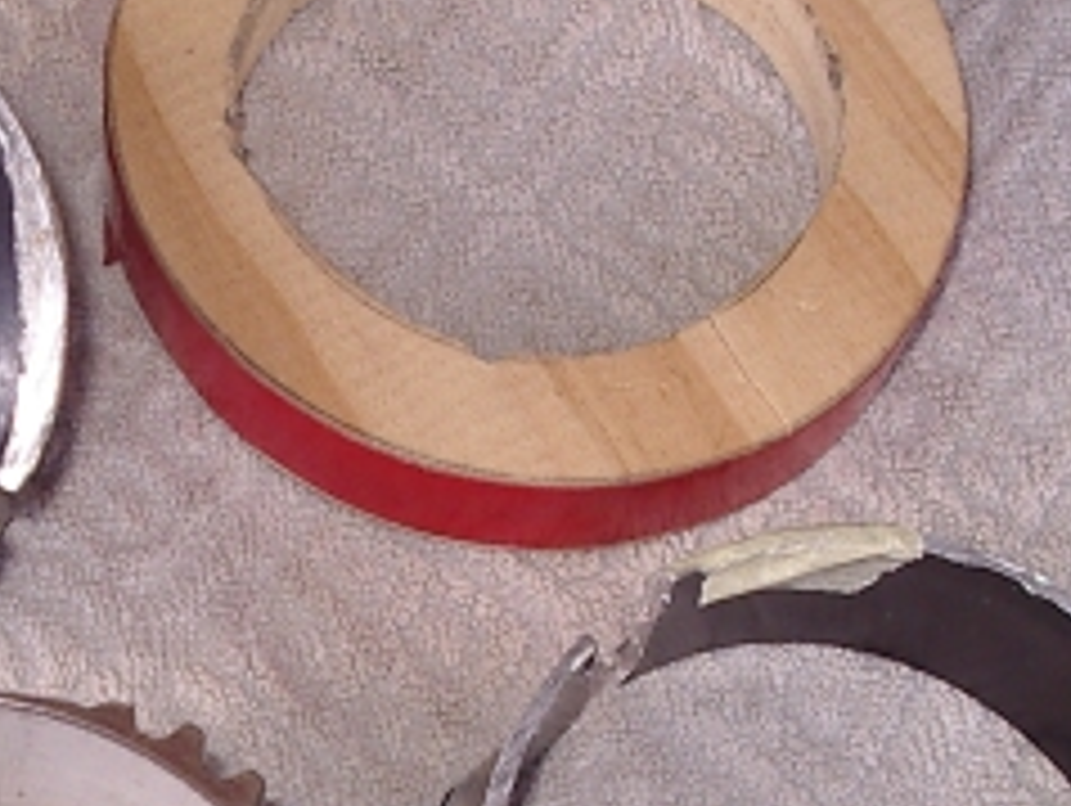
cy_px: 648
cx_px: 198
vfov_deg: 14.4
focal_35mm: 102
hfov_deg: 19.0
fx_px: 3159
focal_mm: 5.8
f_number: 4.8
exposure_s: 1/60
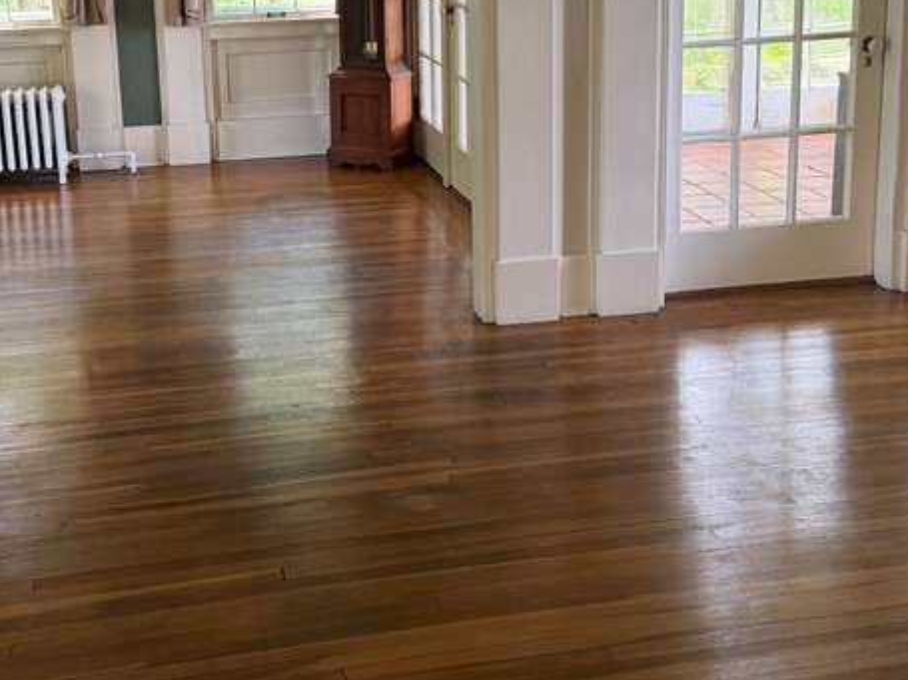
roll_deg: +1.9
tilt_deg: -12.9
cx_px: 411
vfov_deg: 26.7
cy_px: 181
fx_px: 1416
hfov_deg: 35.5
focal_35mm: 54
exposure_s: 1/74
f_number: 1.78
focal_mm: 6.76
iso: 200
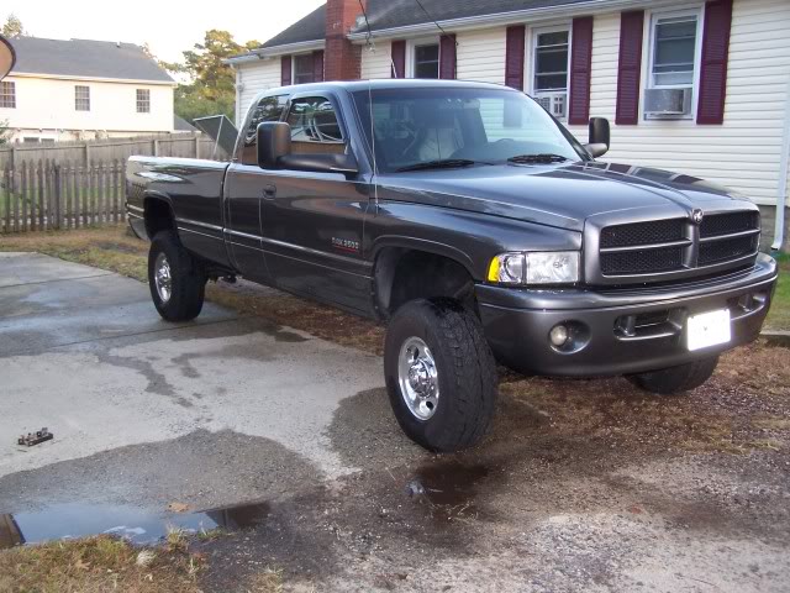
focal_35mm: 38
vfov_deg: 37.7
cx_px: 395
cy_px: 296
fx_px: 867
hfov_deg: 49.0
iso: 140
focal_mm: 6.3
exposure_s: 1/90
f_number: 2.8
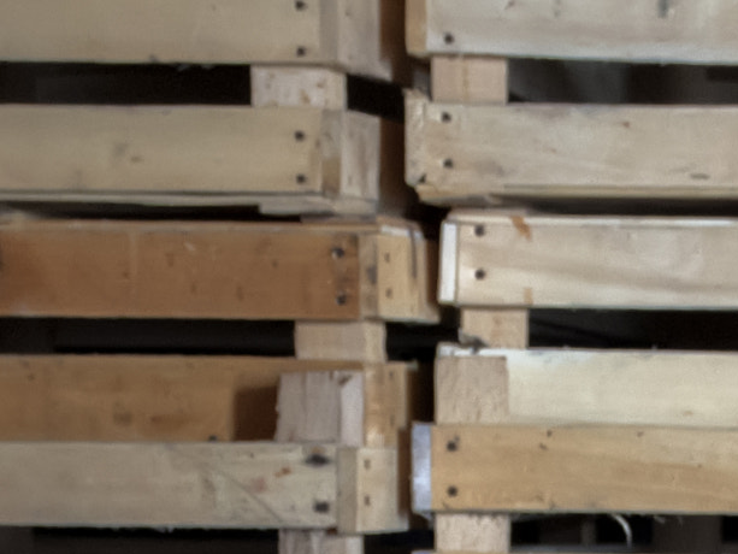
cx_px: 761
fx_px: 3561
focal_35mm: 167
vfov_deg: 8.8
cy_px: 723
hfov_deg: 11.7
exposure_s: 1/13
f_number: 4.7
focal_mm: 25
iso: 1600
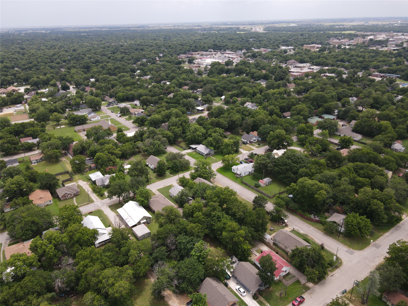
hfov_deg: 71.6
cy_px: 153
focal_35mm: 24
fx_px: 283
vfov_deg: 56.8
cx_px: 204
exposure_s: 1/500
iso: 100
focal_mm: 4.5
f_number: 2.8
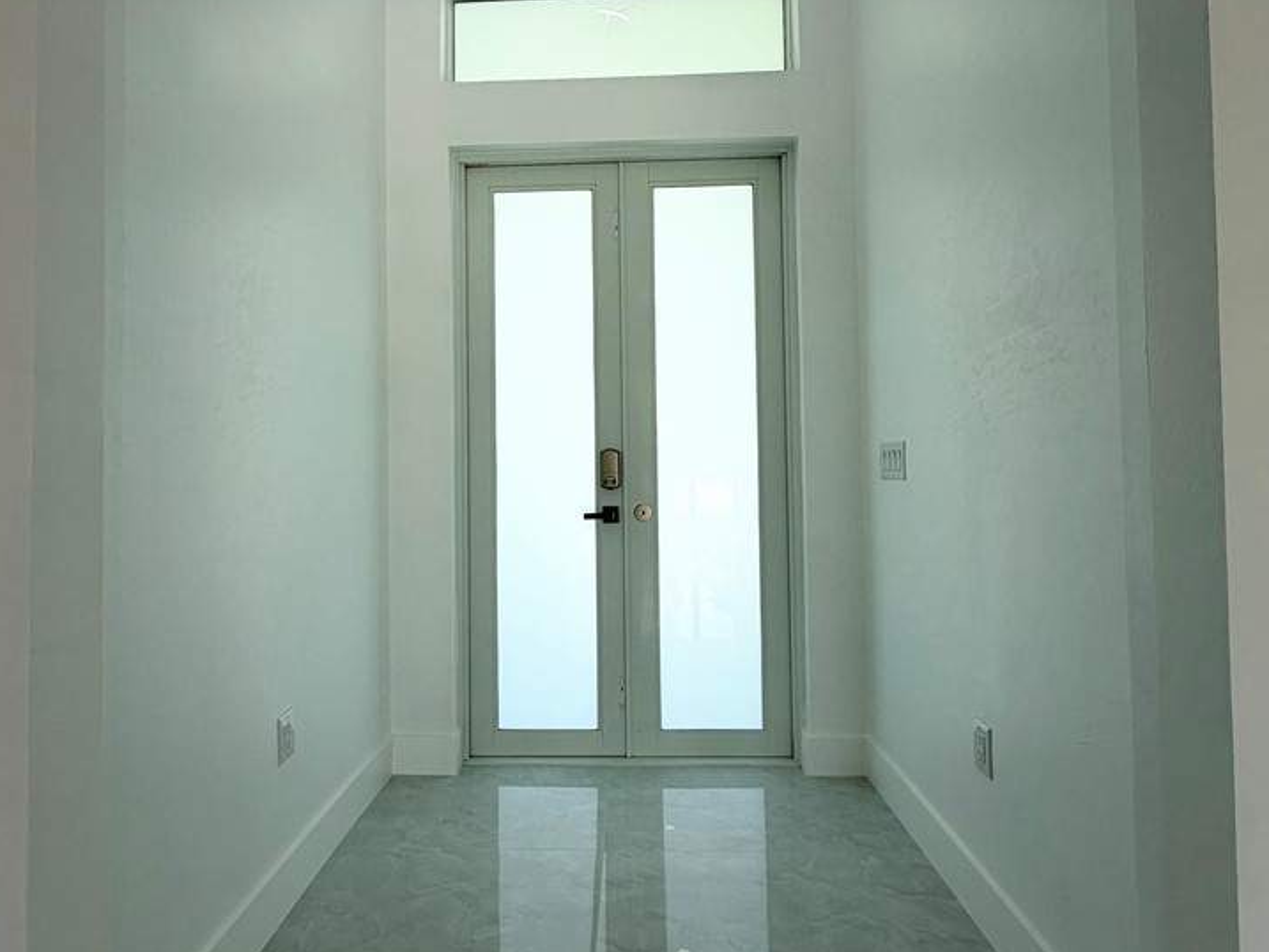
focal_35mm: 20
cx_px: 604
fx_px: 733
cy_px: 435
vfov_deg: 65.9
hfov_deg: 81.7
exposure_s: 1/223
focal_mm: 2.22
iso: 40
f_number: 2.2
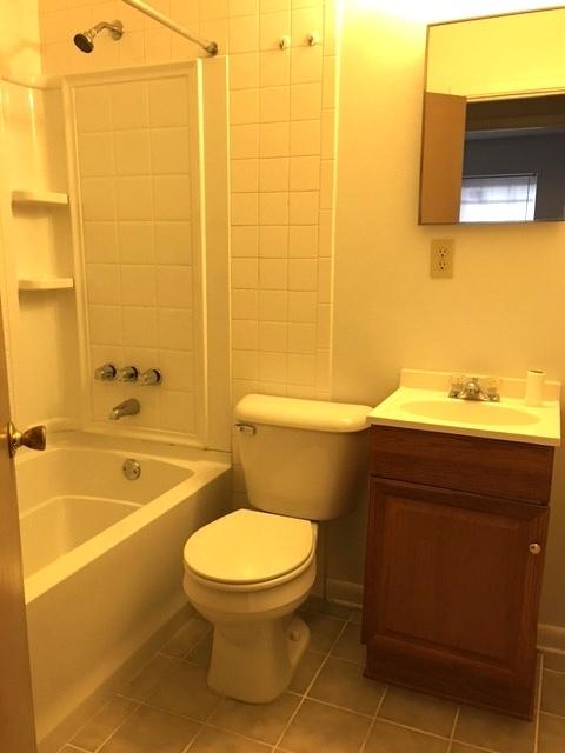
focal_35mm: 29
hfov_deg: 48.2
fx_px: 631
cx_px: 282
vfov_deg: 61.7
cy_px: 376
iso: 80
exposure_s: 1/15
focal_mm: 4.15
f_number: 2.2
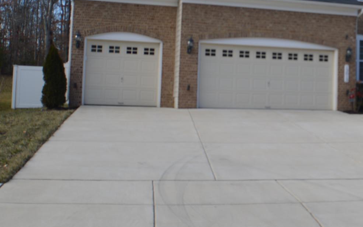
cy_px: 40
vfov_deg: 18.4
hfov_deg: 28.7
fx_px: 692
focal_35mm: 70
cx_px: 295
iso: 100
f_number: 8
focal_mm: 22
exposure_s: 1/250
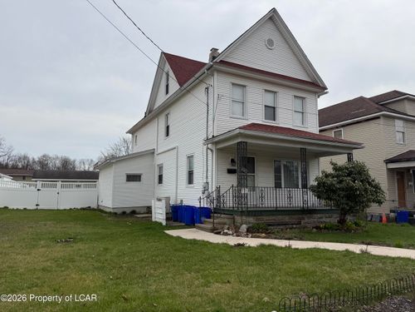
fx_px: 288
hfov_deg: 71.6
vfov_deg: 56.8
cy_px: 156
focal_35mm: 24
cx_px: 208
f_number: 1.78
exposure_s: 1/7353
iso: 80
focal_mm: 6.76
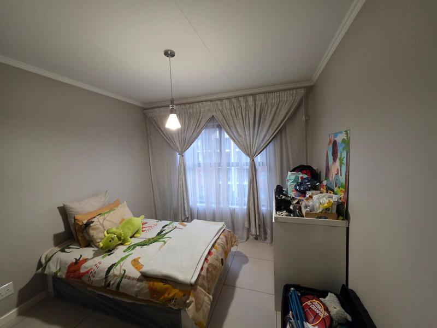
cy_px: 164
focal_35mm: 13
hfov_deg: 106.2
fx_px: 164
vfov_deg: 89.9
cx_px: 218
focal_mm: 2.2
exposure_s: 1/50
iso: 500
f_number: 1.9
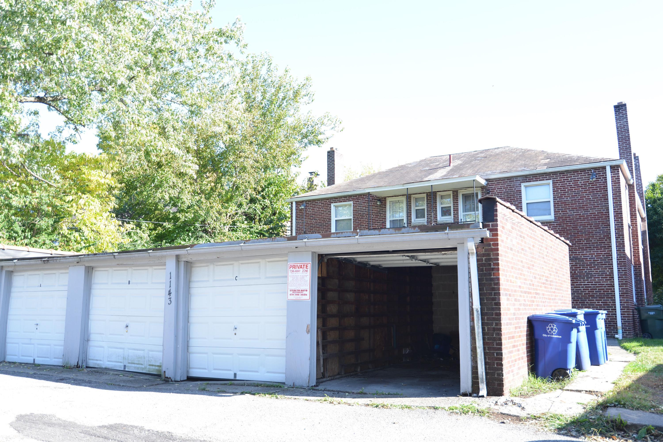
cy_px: 221
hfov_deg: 58.7
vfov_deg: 41.1
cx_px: 332
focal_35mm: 32
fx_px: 589
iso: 200
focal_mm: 32
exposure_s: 1/200
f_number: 4.5
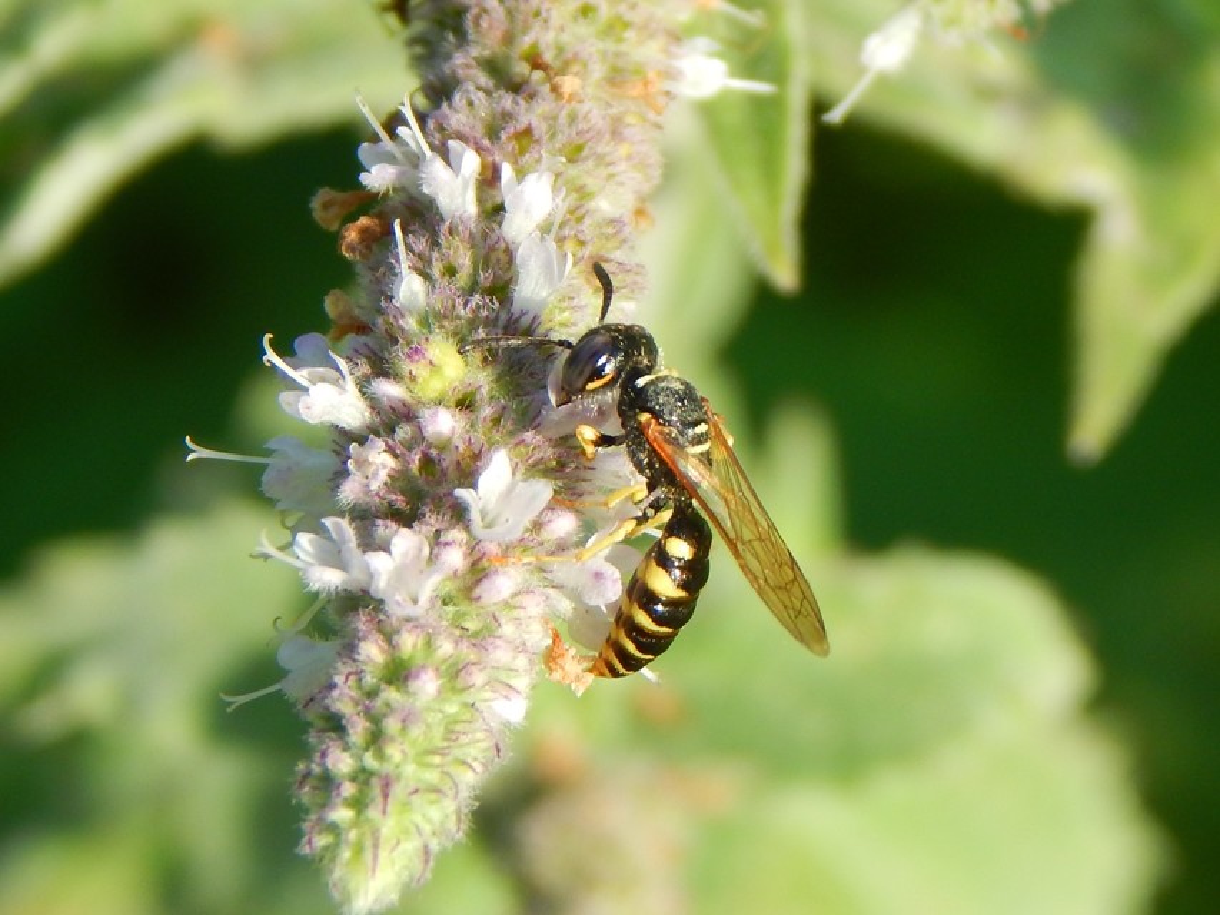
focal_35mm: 141
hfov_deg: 14.0
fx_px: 4970
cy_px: 458
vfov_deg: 10.5
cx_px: 610
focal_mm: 25.3
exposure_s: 1/320
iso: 125
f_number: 4.9
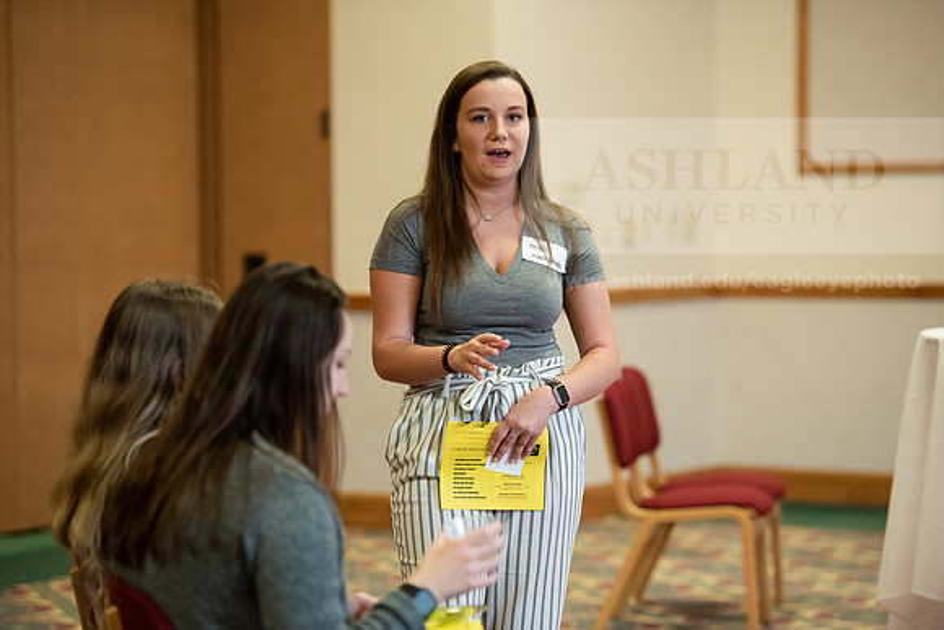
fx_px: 3410
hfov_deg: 15.8
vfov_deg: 10.6
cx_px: 472
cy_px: 315
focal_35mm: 130
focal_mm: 130
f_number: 2.8
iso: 2000
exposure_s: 1/200
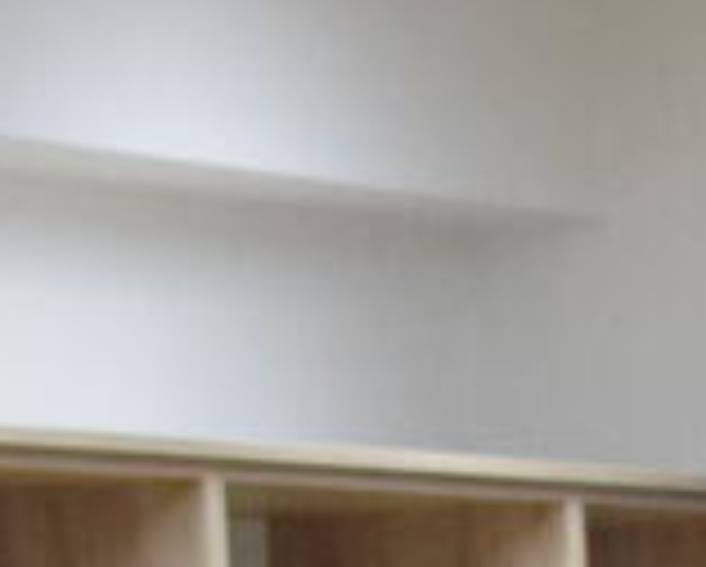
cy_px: 1917
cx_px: 899
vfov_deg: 4.0
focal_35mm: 376
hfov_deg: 5.1
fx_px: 7866
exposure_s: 1/60
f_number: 4.2
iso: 2000
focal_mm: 28
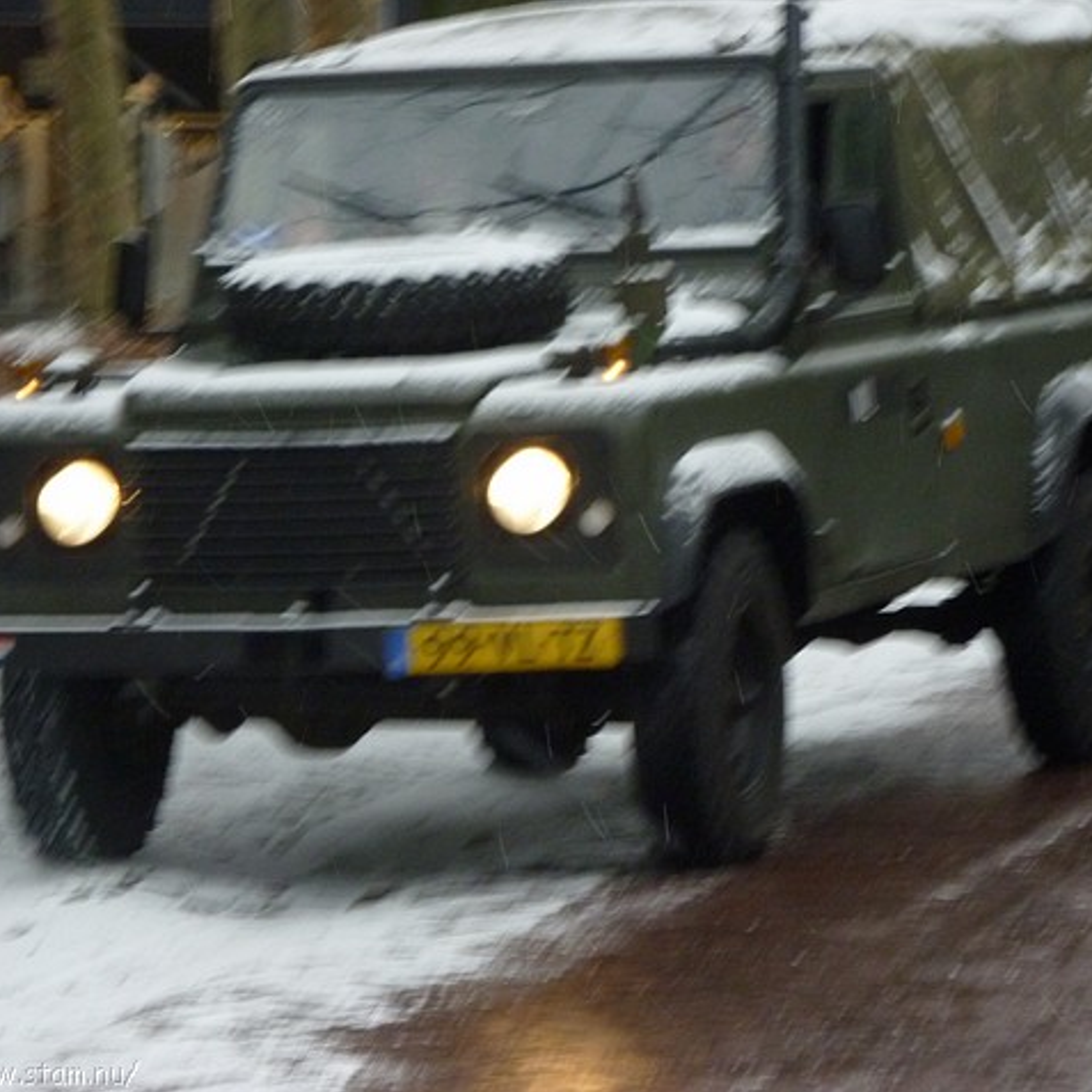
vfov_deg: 8.9
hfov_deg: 8.9
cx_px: 675
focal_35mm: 197
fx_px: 7031
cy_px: 545
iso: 400
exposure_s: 1/100
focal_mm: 29.9
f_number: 5.8
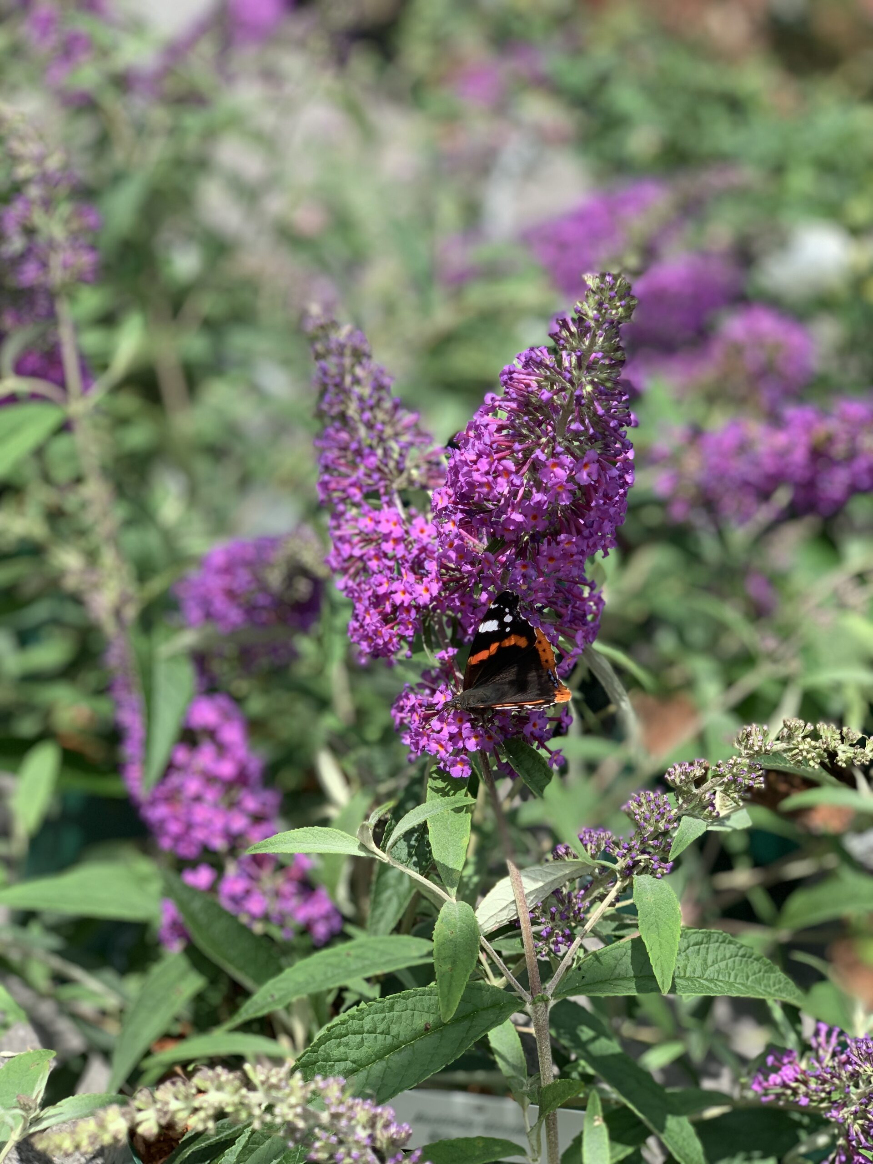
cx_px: 436
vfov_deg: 36.8
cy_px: 582
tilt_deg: -20.3
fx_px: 1749
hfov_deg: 28.0
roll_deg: -20.9
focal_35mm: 52
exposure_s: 1/615
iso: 16
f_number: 2.4
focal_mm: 6
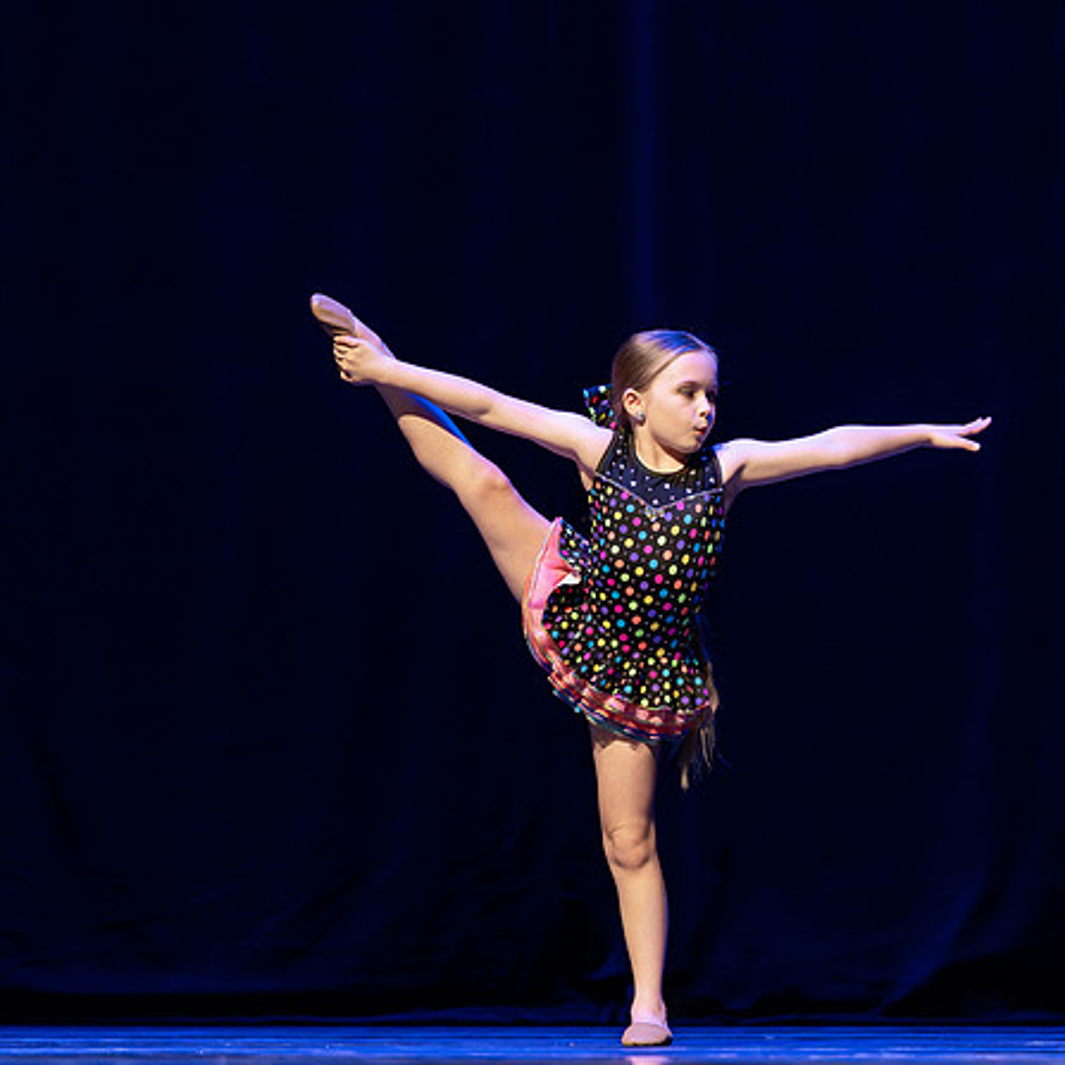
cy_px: 381
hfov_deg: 6.7
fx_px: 9085
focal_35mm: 261
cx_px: 652
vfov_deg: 6.7
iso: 3200
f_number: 2.8
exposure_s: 1/640
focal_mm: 150
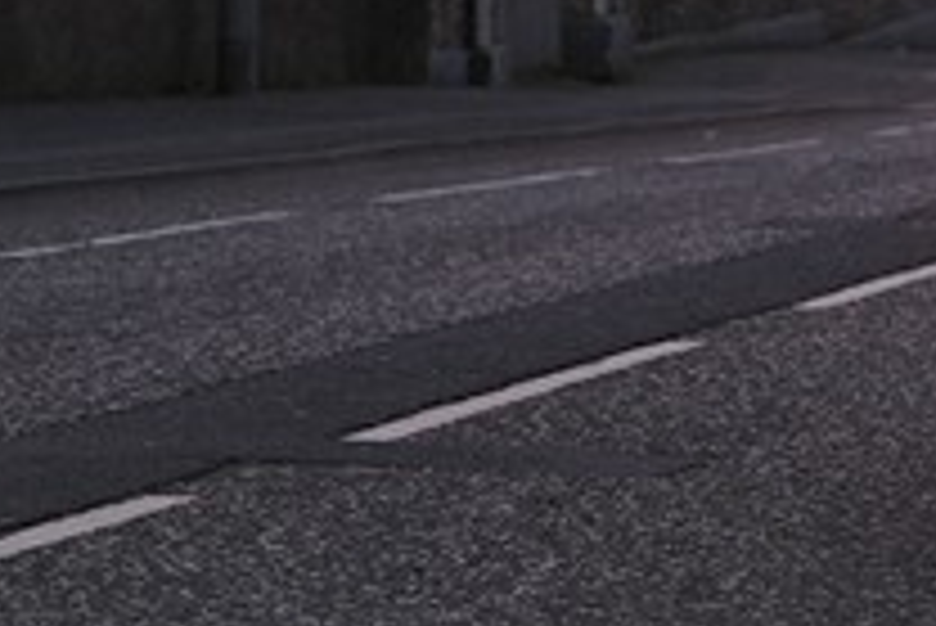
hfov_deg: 5.0
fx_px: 10693
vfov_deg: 3.3
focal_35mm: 411
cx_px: 1305
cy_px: -405
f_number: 2.8
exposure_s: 1/240
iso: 400
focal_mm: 63.4
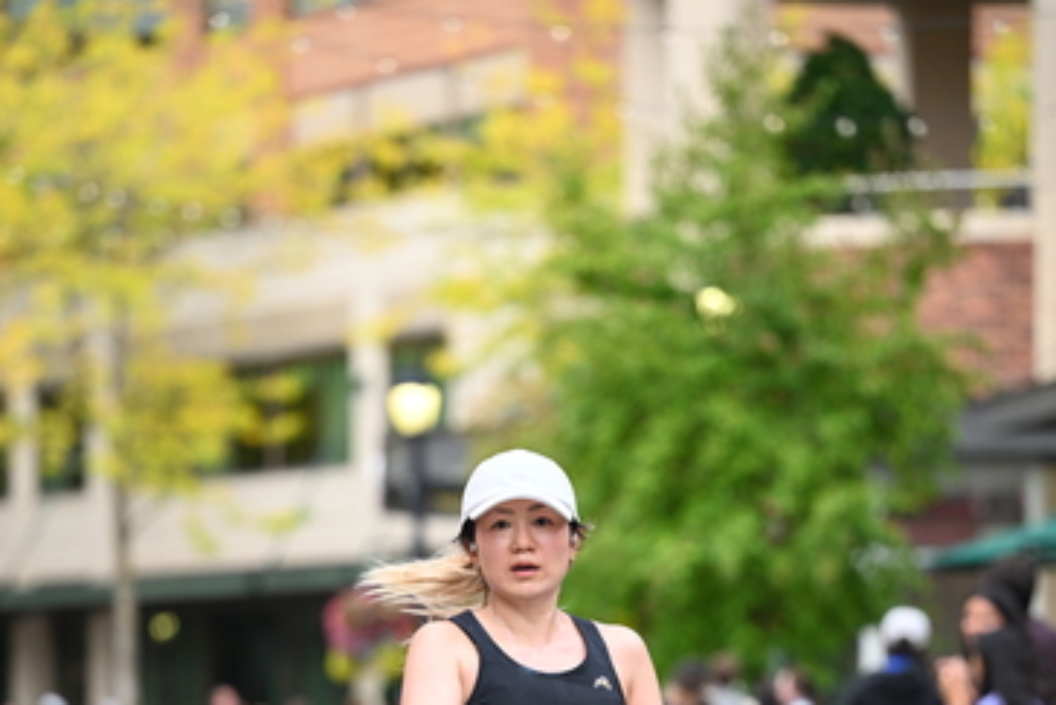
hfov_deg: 10.9
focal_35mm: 189
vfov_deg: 7.2
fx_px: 5546
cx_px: 527
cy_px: 676
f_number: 2.8
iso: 1000
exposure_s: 1/2000
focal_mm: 125
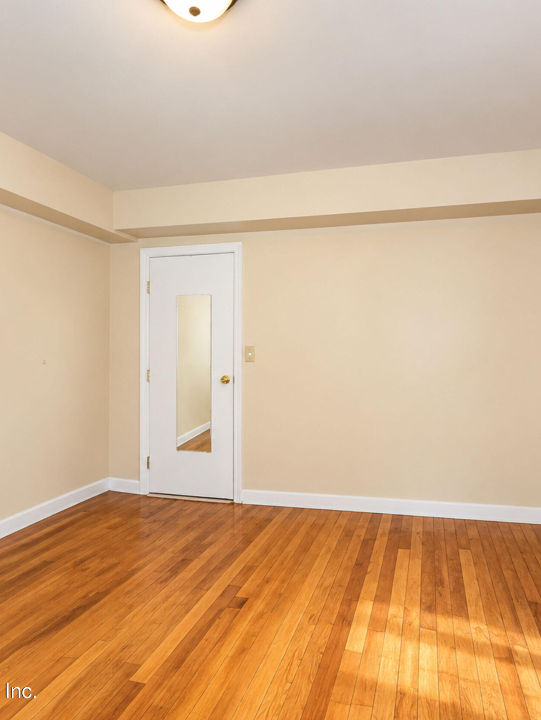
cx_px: 308
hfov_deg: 60.9
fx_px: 458
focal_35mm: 22
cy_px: 358
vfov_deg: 76.4
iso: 2000
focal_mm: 10
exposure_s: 1/60
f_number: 8
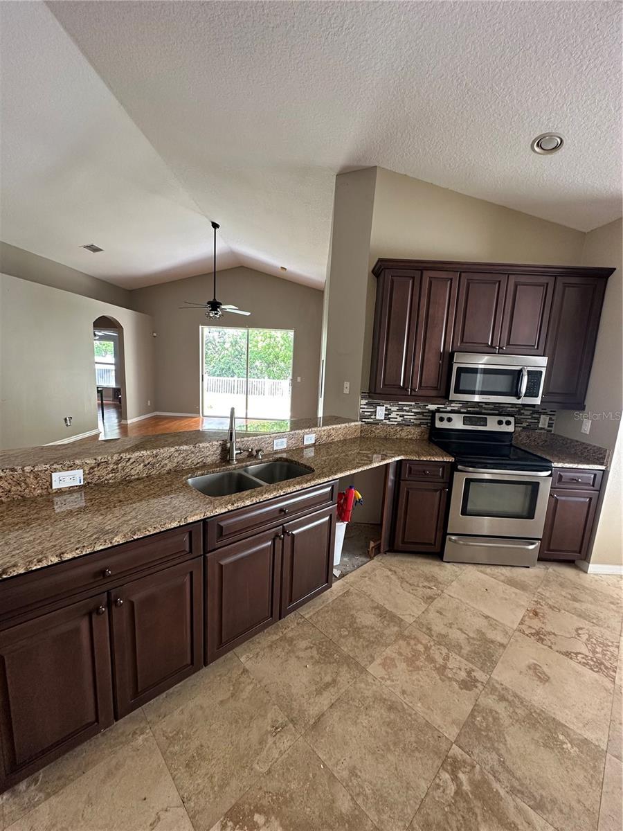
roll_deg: -2.9
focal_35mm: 14
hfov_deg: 85.7
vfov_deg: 102.1
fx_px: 336
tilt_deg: -9.5
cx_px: 312
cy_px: 416
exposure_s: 1/99
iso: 160
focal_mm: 2.22
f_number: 2.2
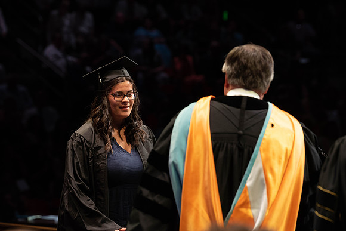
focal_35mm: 176
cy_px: 107
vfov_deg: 7.8
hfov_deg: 11.7
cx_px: 157
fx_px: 1695
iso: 1600
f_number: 4.5
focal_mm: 160
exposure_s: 1/320
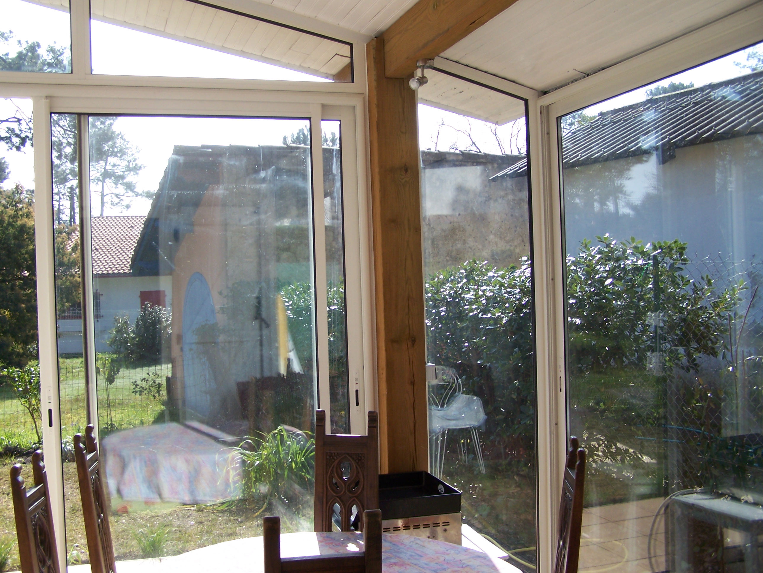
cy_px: 286
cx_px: 382
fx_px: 838
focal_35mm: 38
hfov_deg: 49.0
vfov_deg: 37.7
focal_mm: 6.3
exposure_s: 1/500
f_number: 2.8
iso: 80
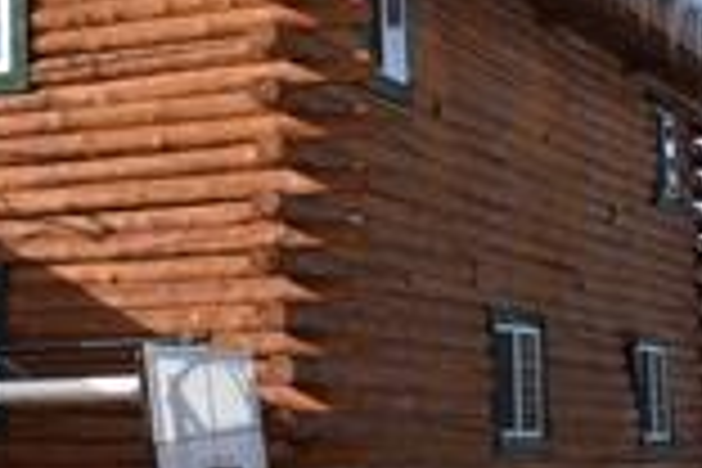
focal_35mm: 116
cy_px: 200
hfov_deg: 17.0
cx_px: -88
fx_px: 2262
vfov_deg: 11.8
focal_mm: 34
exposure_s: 1/320
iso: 200
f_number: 9
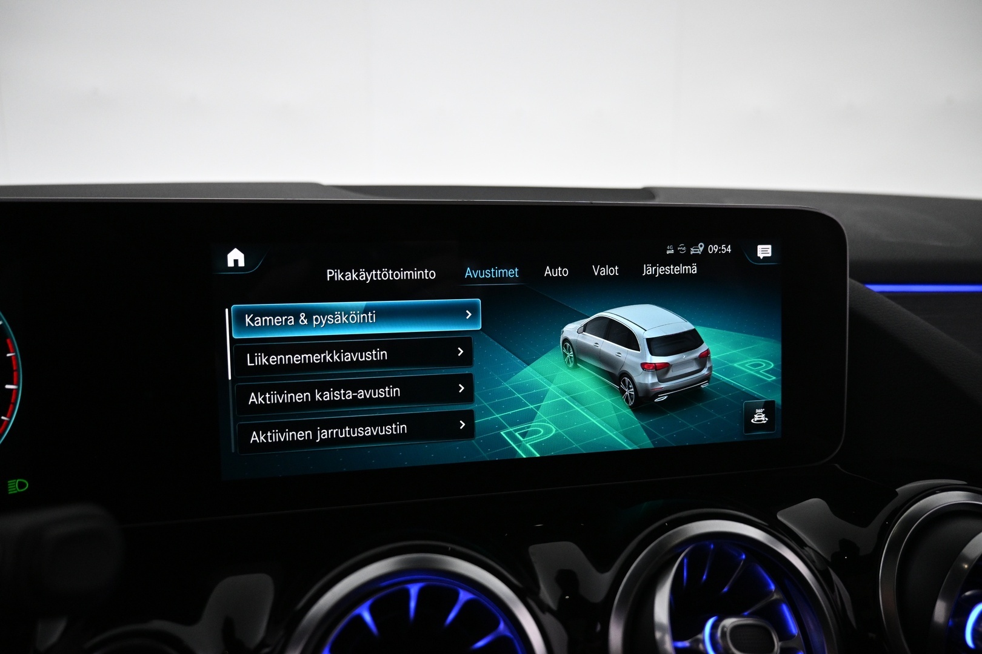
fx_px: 655
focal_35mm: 24
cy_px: 327
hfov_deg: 73.7
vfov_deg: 53.1
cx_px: 491
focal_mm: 16
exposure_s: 1/125
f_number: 3.5
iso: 1600
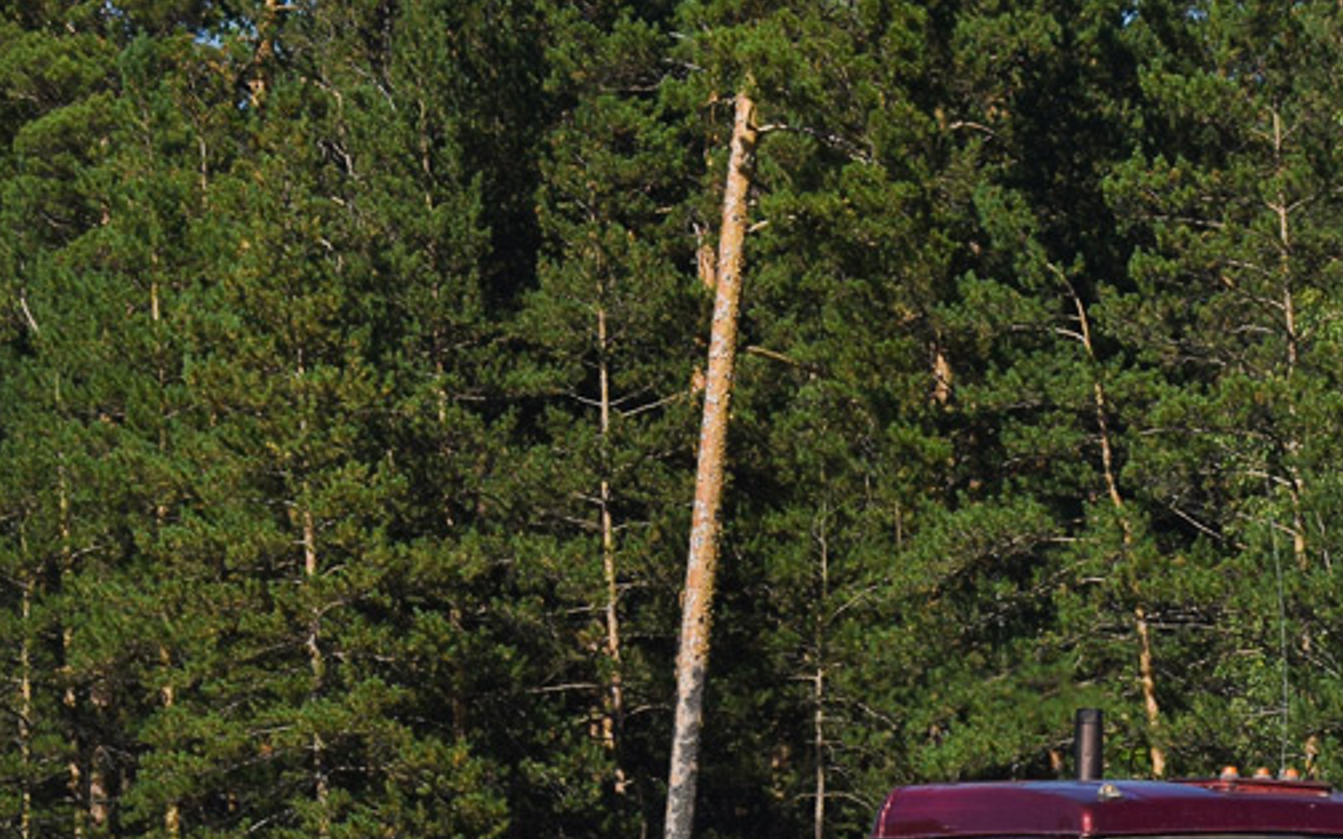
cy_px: 724
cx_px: 650
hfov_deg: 10.5
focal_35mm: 200
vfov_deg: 6.5
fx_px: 7328
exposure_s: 1/800
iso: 100
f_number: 6.3
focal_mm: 55
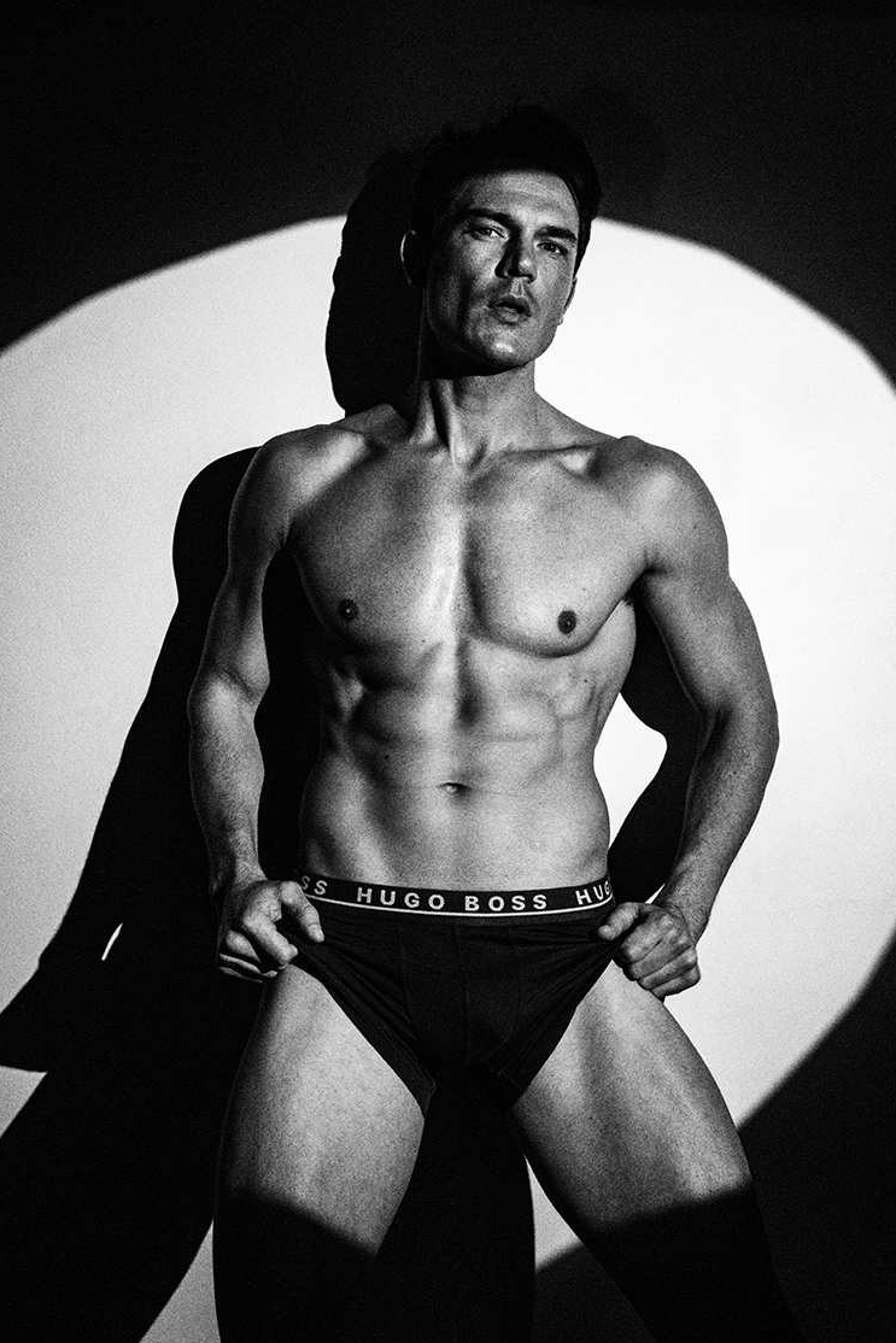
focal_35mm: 56
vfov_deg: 35.6
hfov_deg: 24.2
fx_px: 2090
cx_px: 461
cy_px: 664
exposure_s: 1/125
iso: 6400
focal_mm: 52
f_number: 3.5
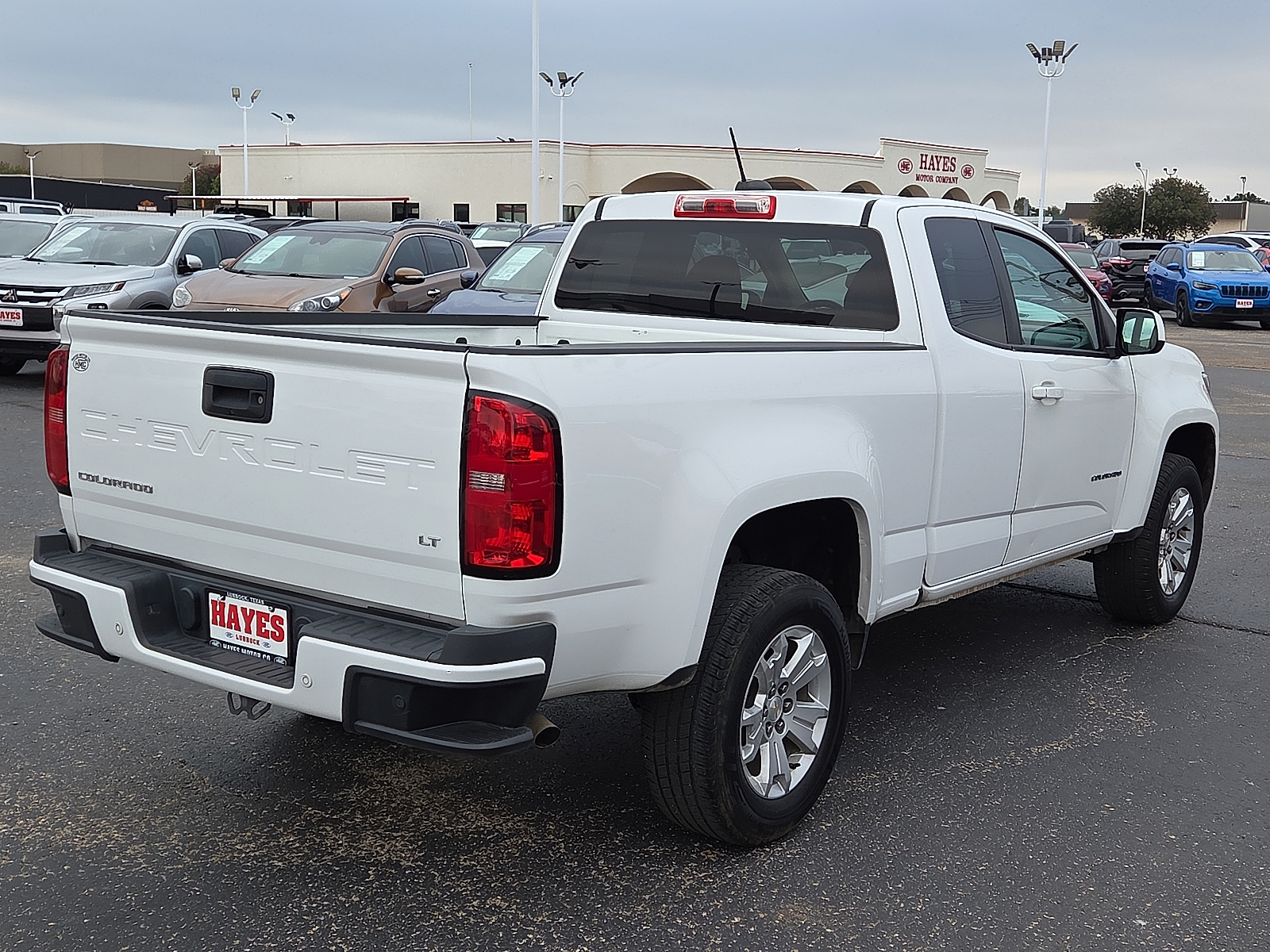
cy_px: 476
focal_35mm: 42
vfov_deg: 34.3
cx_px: 635
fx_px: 1541
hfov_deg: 44.8
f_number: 1.8
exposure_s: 1/1000
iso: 76
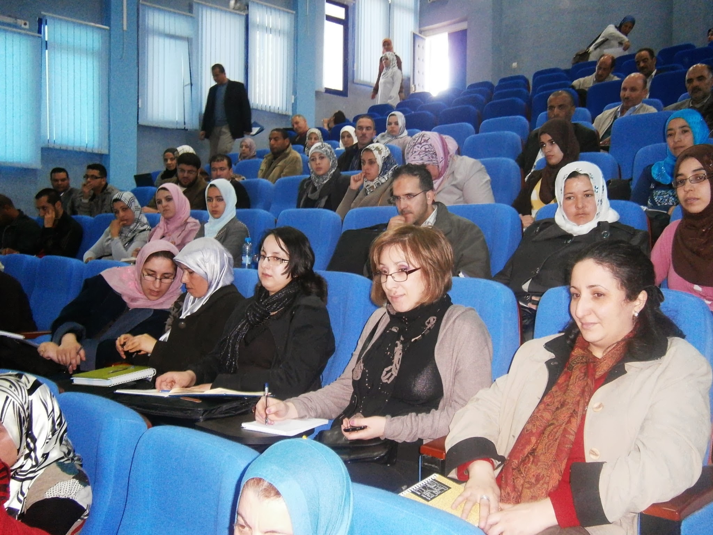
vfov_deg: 39.7
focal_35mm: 36
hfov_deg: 51.4
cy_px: 268
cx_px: 356
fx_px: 742
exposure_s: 1/40
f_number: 3.1
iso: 400
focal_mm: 6.4
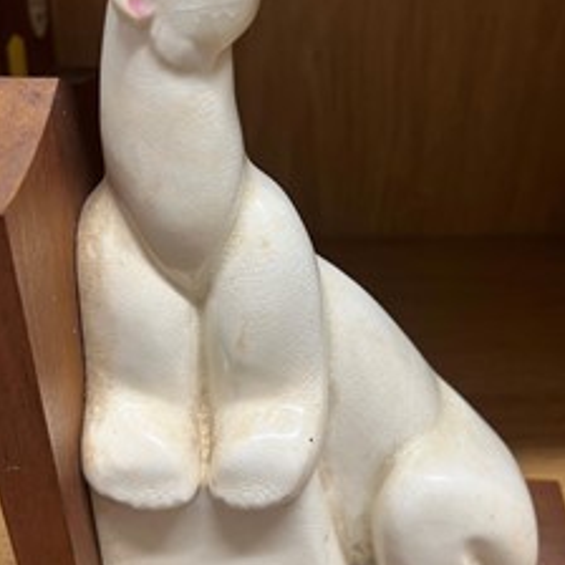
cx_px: 318
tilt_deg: -33.4
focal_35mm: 41
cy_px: 293
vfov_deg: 40.9
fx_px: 757
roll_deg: -3.0
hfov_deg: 40.9
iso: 80
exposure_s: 1/50
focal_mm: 5.7
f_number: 1.5
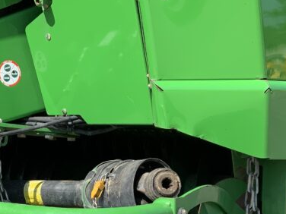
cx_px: 61
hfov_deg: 24.4
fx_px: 653
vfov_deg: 18.2
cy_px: 213
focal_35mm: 79
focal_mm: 3
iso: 16
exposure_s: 1/842
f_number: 1.8
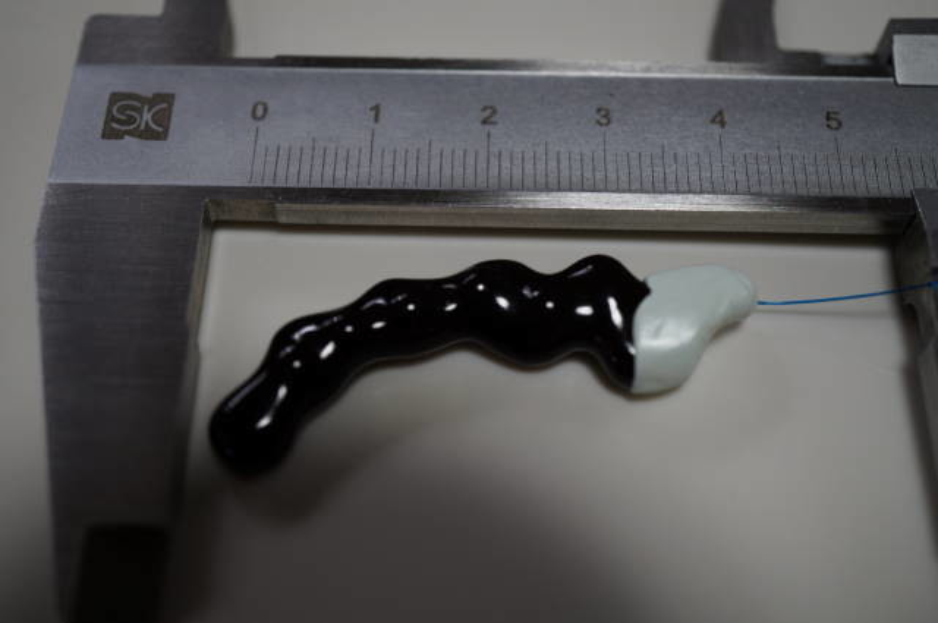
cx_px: 469
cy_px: 312
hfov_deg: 43.7
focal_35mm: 45
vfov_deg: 29.8
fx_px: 1171
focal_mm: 30
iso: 250
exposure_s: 1/60
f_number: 4
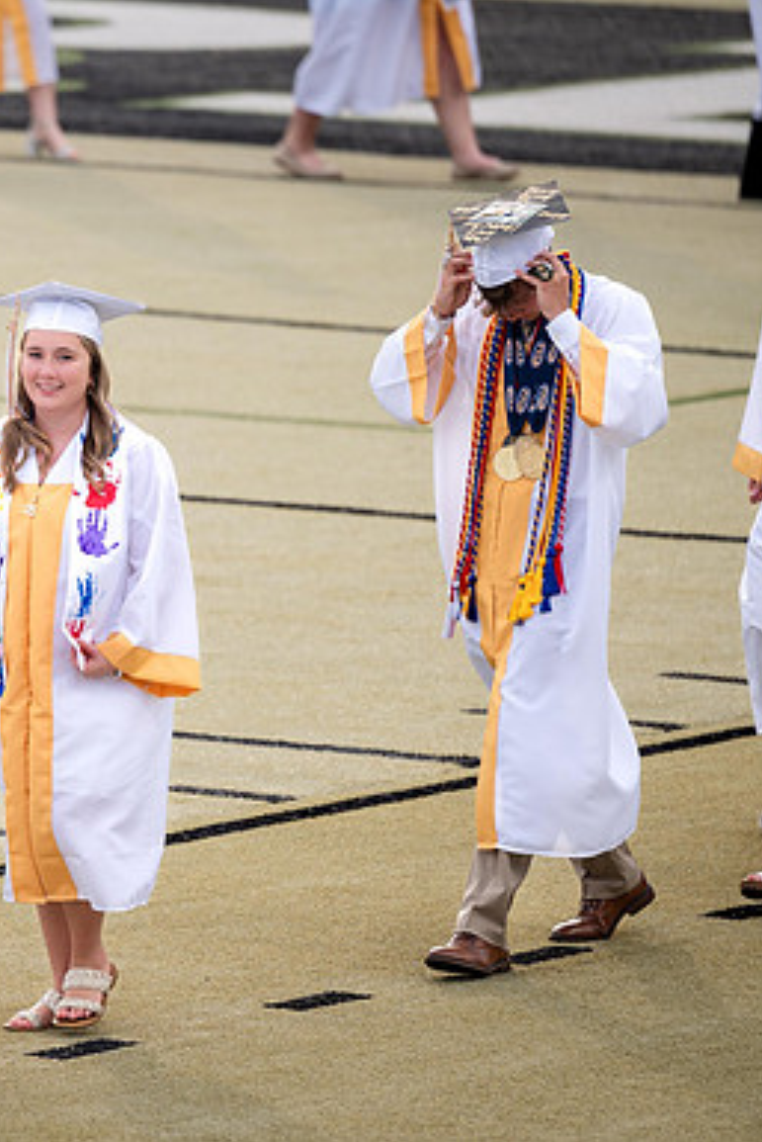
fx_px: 14559
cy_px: 448
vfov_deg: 4.5
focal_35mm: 459
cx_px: -79
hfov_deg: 3.0
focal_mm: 200
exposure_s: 1/500
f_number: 2.8
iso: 125
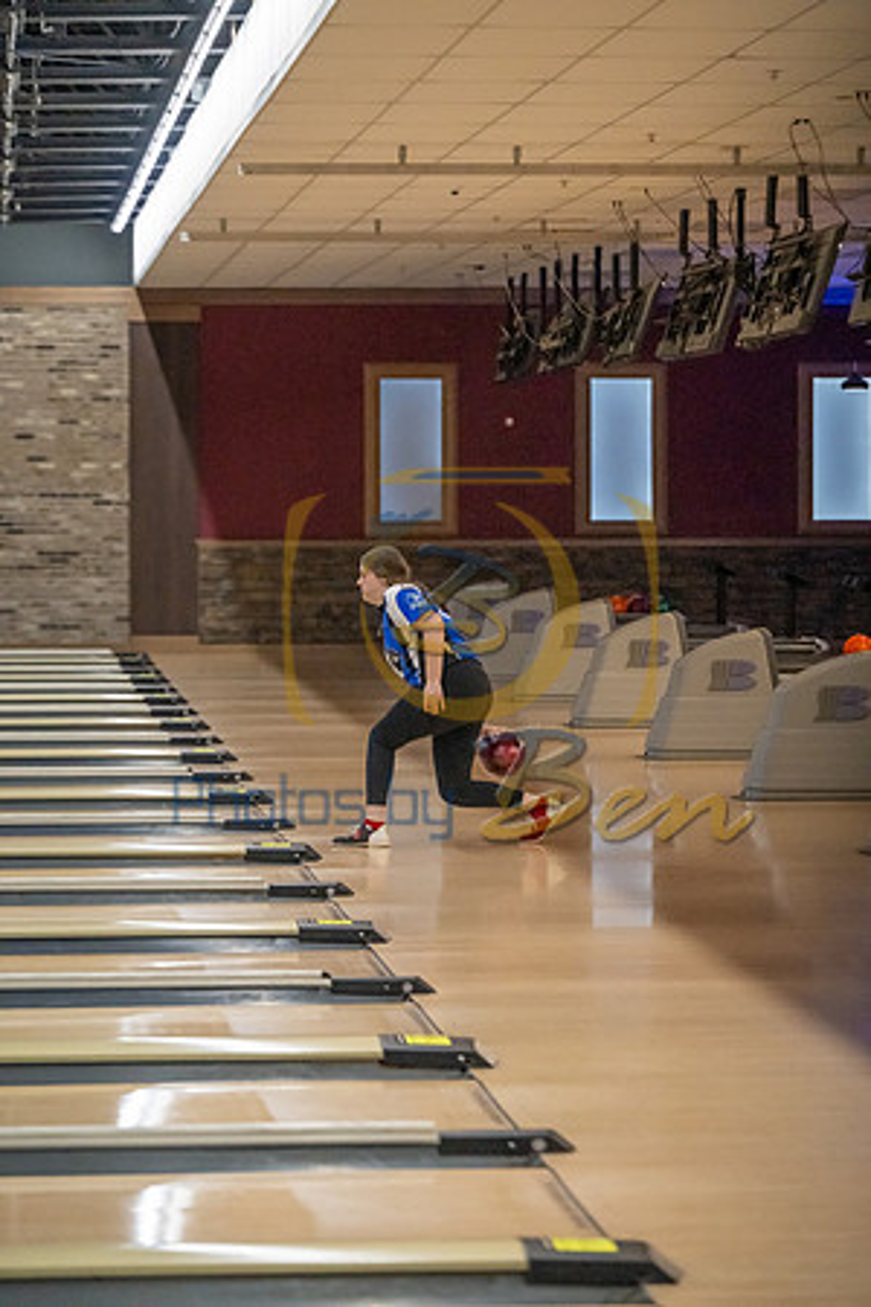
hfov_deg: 11.4
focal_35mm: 120
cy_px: 654
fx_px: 4355
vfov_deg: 17.1
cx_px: 436
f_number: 3.5
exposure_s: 1/800
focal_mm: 120
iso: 4000
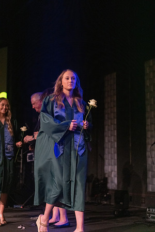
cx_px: 78
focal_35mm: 70
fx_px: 452
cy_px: 116
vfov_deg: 28.8
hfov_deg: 19.5
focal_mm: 70
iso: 16000
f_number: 2.8
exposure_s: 1/1000
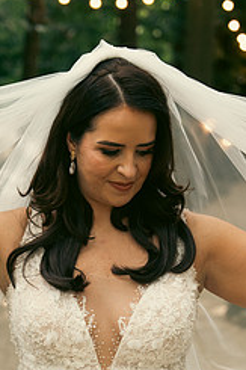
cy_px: 334
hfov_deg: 12.2
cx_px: 81
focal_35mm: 112
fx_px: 1150
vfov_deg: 18.0
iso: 250
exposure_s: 1/200
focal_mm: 61
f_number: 3.5
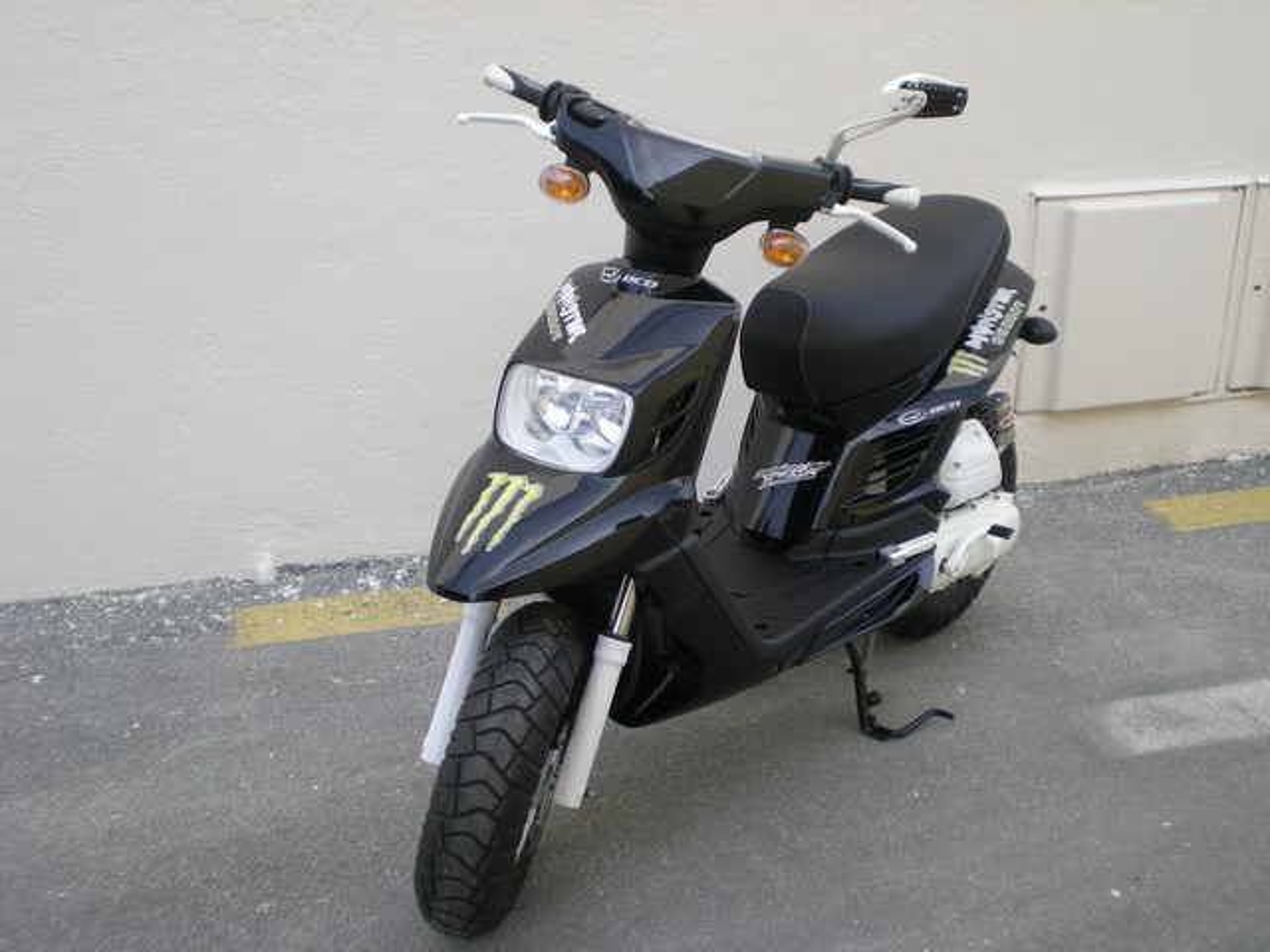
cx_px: 635
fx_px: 1614
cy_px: 476
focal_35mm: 44
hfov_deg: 42.9
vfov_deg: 32.9
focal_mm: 7.4
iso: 50
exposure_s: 1/248
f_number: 3.5
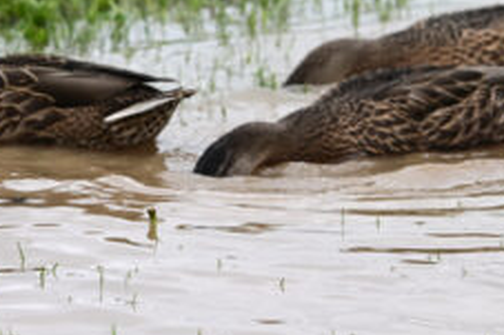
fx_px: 7414
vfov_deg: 2.6
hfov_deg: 3.9
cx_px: 232
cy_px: 140
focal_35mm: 530
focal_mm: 160
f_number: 4.5
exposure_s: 1/1250
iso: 250
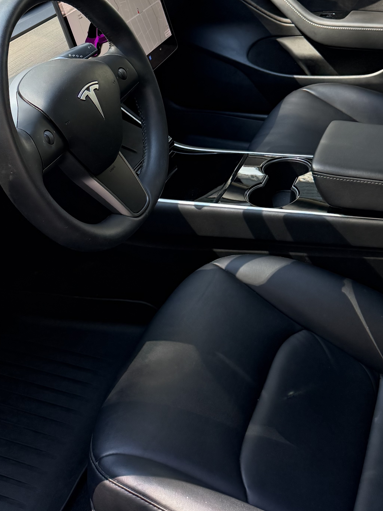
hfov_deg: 29.1
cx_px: 180
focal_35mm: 50
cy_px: 85
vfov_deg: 36.6
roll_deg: +0.4
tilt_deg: -22.9
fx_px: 738
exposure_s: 1/231
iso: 200
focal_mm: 6.76
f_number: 1.78
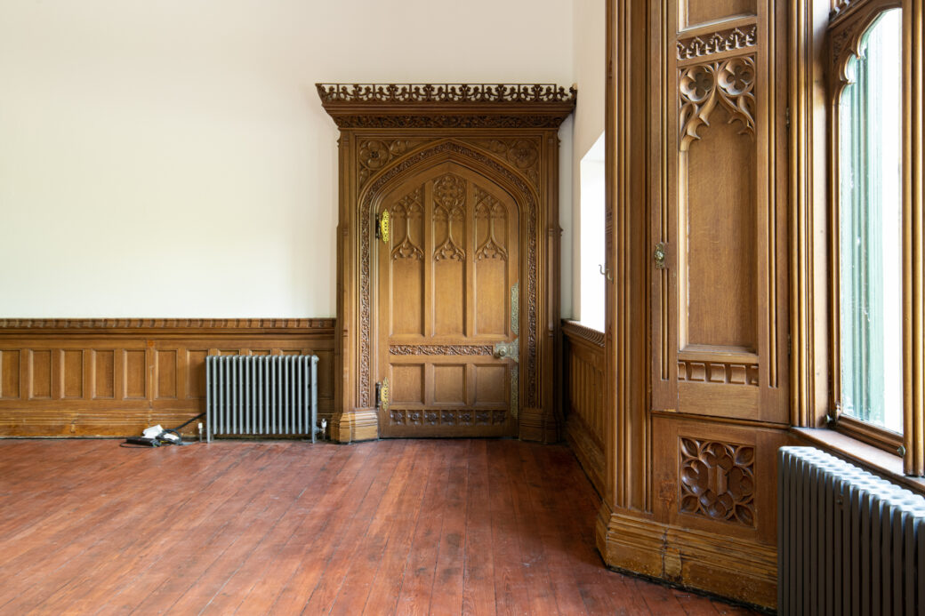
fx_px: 771
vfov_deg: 43.6
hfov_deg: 61.9
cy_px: 308
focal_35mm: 30
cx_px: 462
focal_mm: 30
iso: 400
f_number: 8
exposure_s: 1/2.5
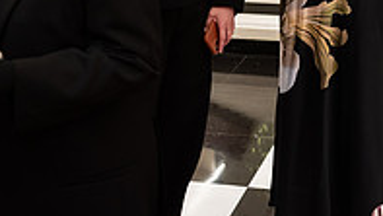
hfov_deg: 25.8
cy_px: -161
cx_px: 332
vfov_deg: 13.7
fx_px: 813
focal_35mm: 80
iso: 1000
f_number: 3.2
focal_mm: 25.5
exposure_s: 1/160
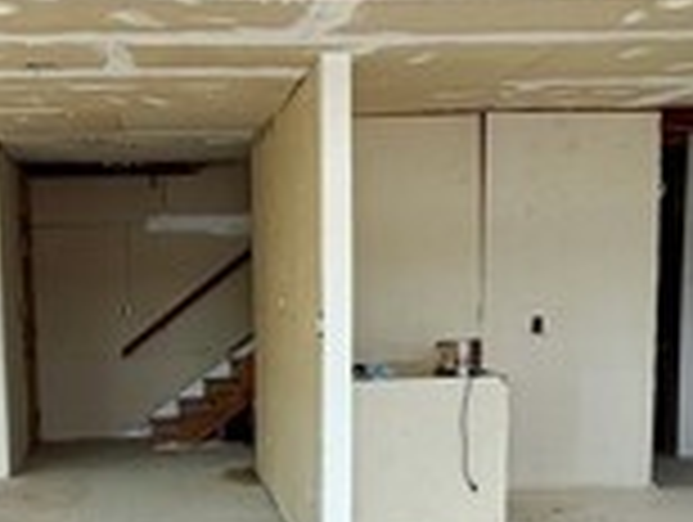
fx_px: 1163
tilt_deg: -6.5
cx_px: 243
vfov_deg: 24.8
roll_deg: +1.6
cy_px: 436
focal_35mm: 58
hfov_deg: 33.0
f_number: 2.2
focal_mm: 2.22
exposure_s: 1/121
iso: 64
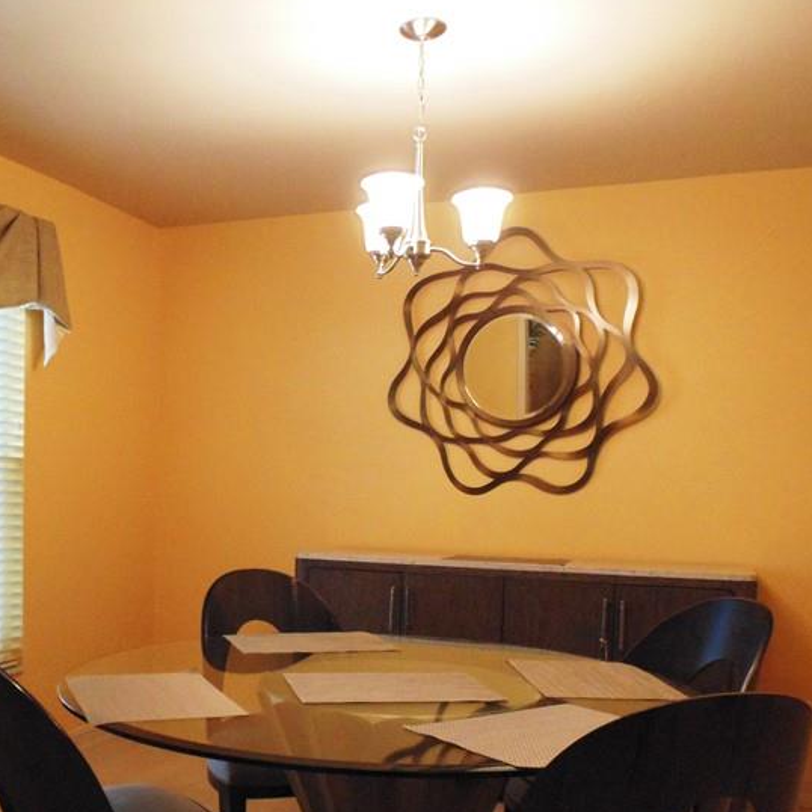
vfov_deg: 44.3
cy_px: 540
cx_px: 237
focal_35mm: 37
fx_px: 982
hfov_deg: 43.9
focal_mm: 4
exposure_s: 1/30
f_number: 3.1
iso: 320
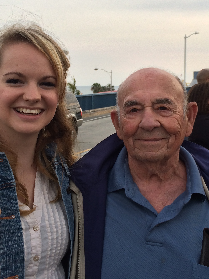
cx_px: 100
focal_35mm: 51
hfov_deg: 28.6
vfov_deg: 37.2
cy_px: 97
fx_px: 411
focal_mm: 4.12
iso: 32
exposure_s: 1/774
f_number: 2.2
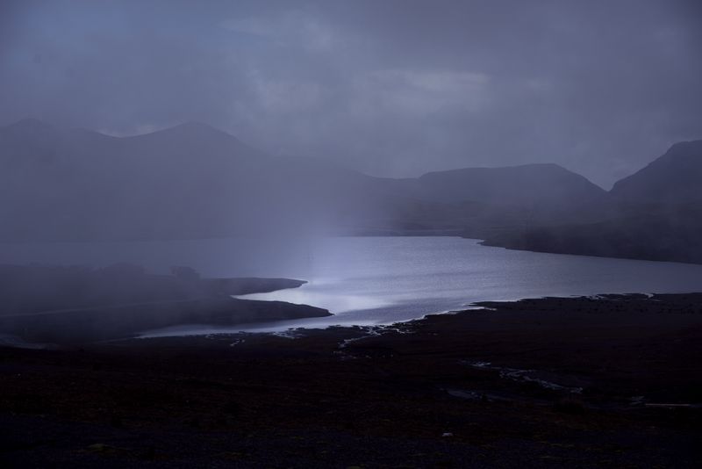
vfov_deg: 19.5
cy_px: 234
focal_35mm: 70
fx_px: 1365
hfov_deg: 28.8
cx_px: 351
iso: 160
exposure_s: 1/1000
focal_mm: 70
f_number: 5
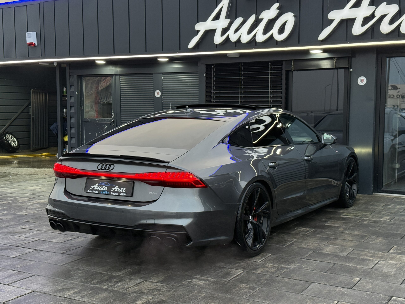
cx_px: 202
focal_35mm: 48
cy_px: 152
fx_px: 562
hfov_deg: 39.7
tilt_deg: -3.5
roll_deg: +0.6
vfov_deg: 30.3
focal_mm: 6.76
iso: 160
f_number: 1.78
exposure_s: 1/100
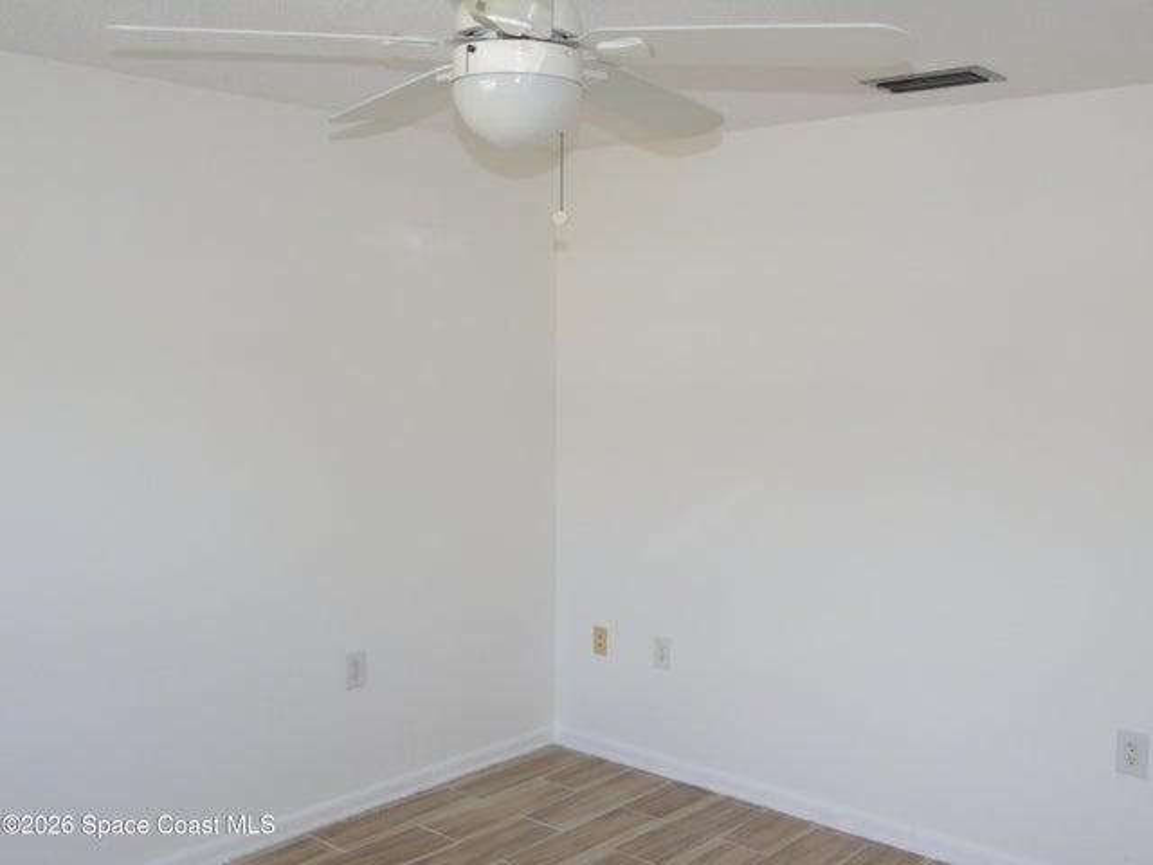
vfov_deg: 41.8
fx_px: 1132
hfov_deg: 54.0
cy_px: 432
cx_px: 576
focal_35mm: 34
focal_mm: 6.1
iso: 200
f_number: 3.8
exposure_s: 1/40
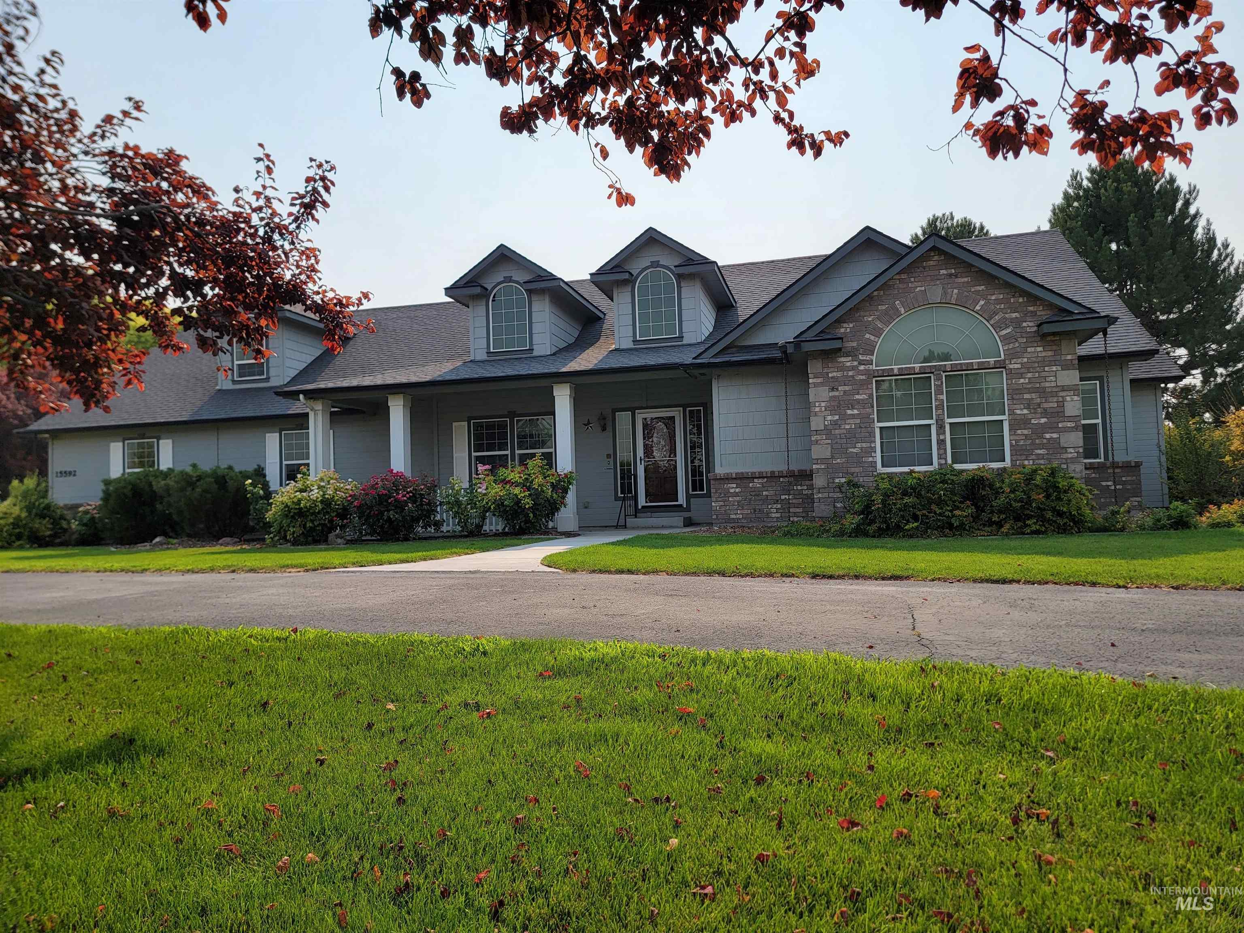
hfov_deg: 71.6
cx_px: 622
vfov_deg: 56.8
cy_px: 466
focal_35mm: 24
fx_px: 862
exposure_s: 1/1215
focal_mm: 6.7
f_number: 1.8
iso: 16
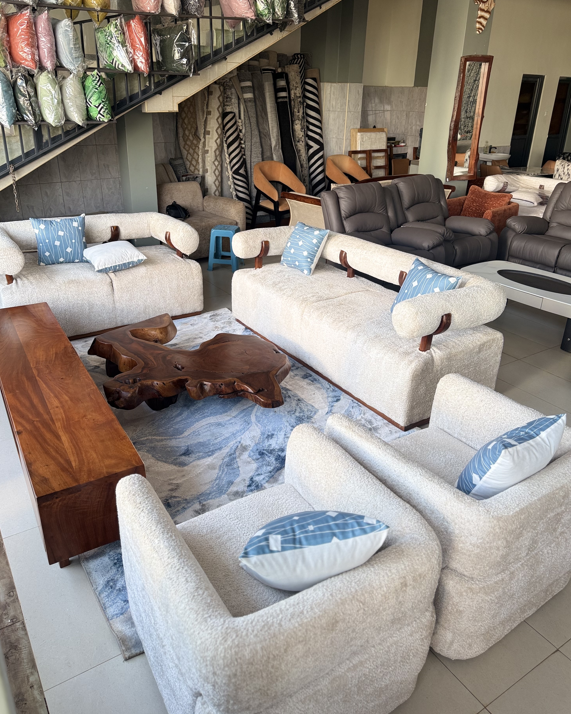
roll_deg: -2.1
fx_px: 549
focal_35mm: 26
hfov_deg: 54.9
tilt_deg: -23.2
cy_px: 332
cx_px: 277
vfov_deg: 66.0
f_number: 1.78
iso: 125
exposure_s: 1/121
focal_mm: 6.76
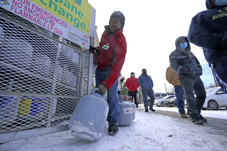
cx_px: 114
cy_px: 76
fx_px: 101
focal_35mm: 16
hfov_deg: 96.7
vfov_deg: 73.8
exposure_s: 1/60
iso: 100
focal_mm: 16
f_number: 18
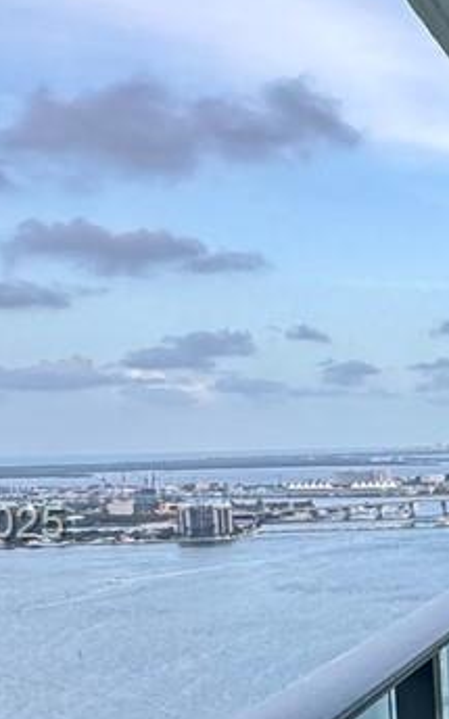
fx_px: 1351
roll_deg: +1.7
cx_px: 1067
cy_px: 527
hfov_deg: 13.7
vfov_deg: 29.4
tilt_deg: -1.4
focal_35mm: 69
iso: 40
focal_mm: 2.22
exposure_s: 1/334
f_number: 2.2
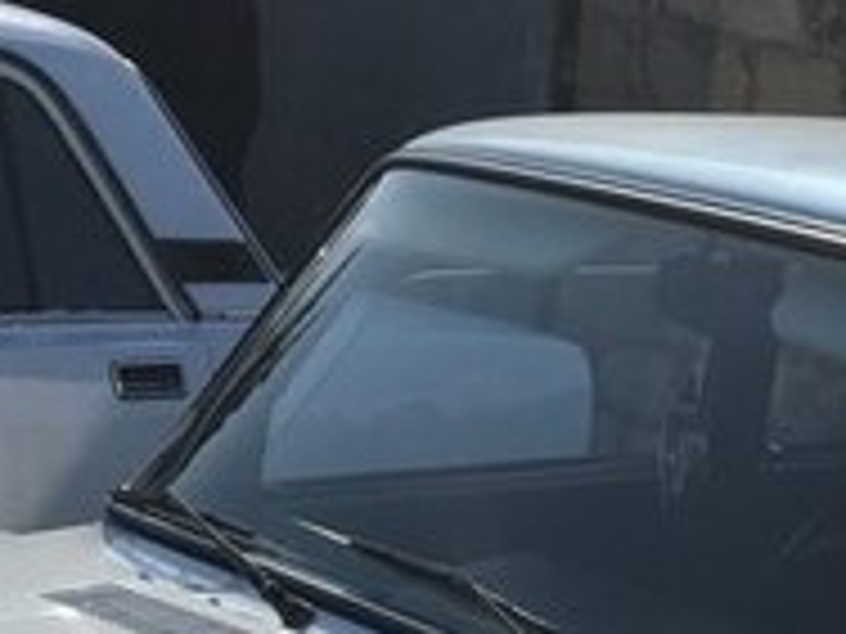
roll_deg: -8.6
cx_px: 950
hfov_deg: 18.5
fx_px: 2493
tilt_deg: -20.9
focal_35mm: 102
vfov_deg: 13.4
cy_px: 1027
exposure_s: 1/2564
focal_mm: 4.15
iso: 25
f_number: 2.2
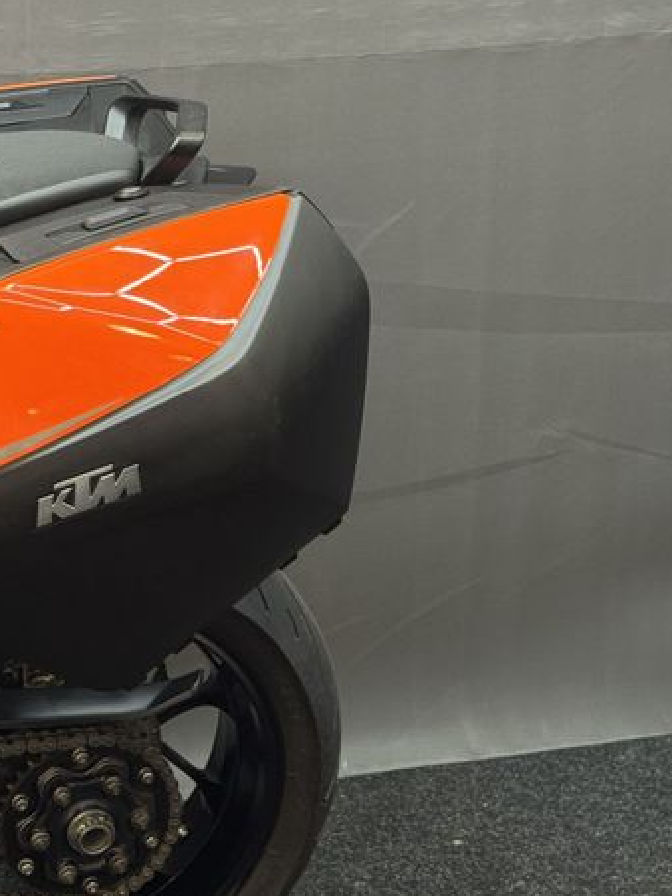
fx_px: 1760
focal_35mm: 68
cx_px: 147
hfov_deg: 21.4
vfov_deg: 28.6
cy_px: 432
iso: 125
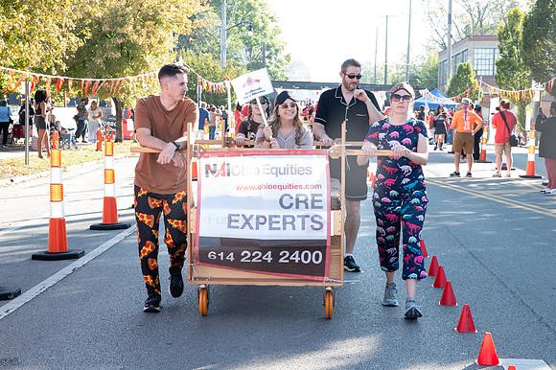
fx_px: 1142
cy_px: 177
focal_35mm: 74
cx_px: 256
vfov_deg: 18.4
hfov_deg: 27.3
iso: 1600
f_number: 9
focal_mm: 65
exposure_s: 1/200
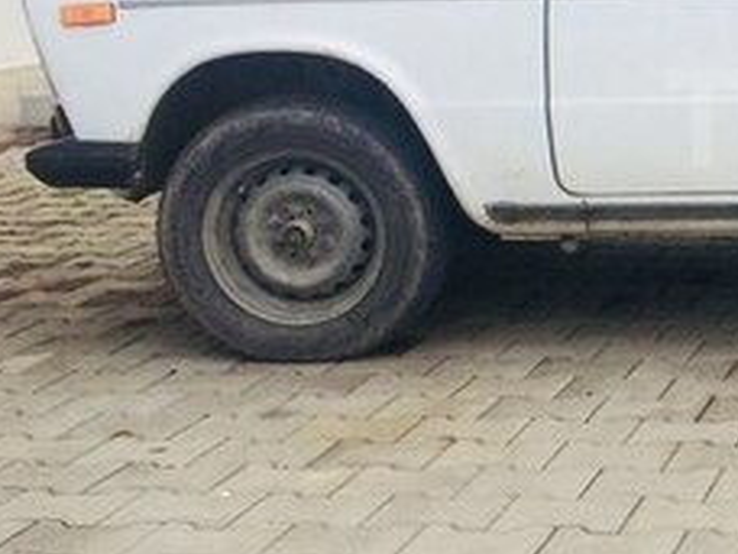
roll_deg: +2.1
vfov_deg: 17.4
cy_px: 118
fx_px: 1791
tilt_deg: -7.7
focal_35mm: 84
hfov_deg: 20.9
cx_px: 997
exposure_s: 1/707
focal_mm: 4.15
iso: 32
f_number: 2.2
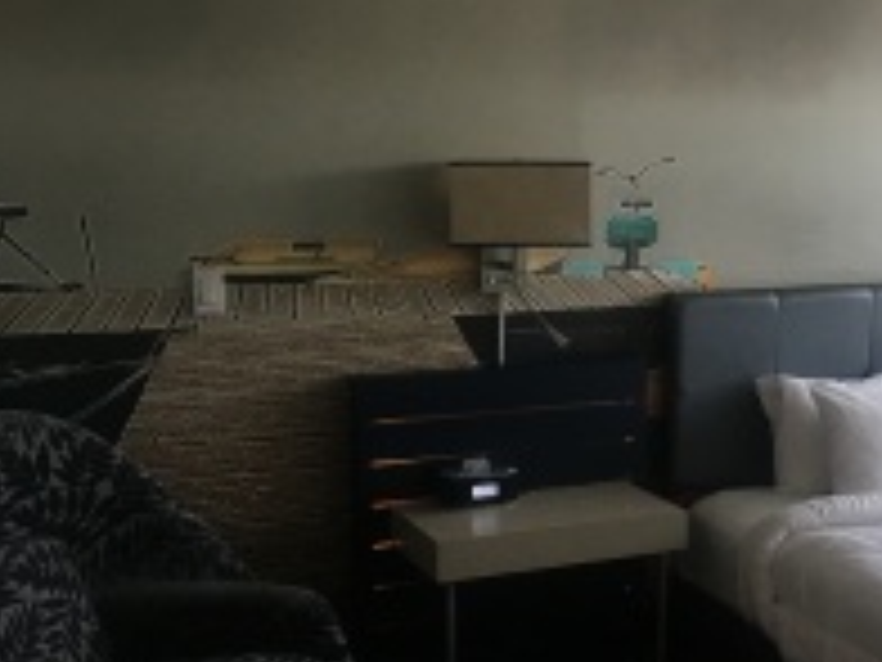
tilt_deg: -5.3
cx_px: 652
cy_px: 302
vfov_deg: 27.0
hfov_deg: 34.8
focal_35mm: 54
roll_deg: -0.1
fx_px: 1376
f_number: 2.2
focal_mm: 4.15
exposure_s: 1/30
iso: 80
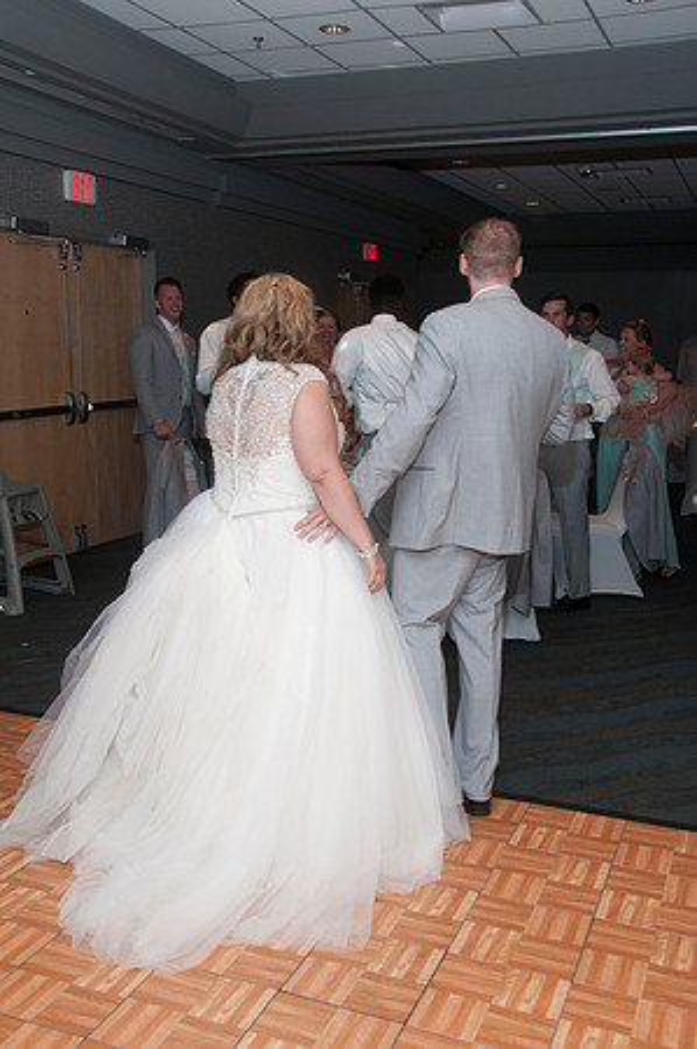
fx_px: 1048
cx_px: 348
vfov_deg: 53.2
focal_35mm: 36
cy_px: 524
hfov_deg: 36.8
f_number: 5.6
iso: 400
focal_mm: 24
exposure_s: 1/60
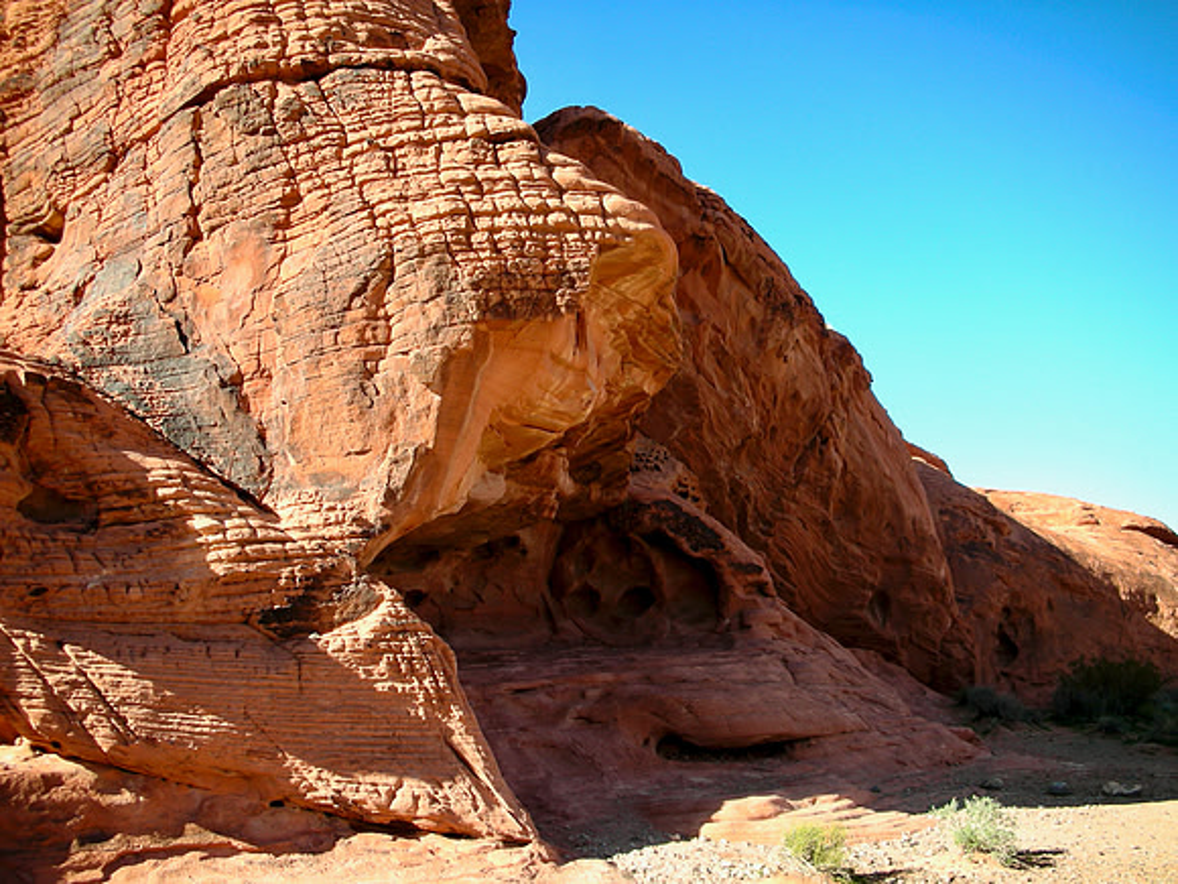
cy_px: 442
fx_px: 1191
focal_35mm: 35
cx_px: 589
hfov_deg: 52.6
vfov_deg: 40.7
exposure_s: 1/258
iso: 50
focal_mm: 5.8
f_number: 3
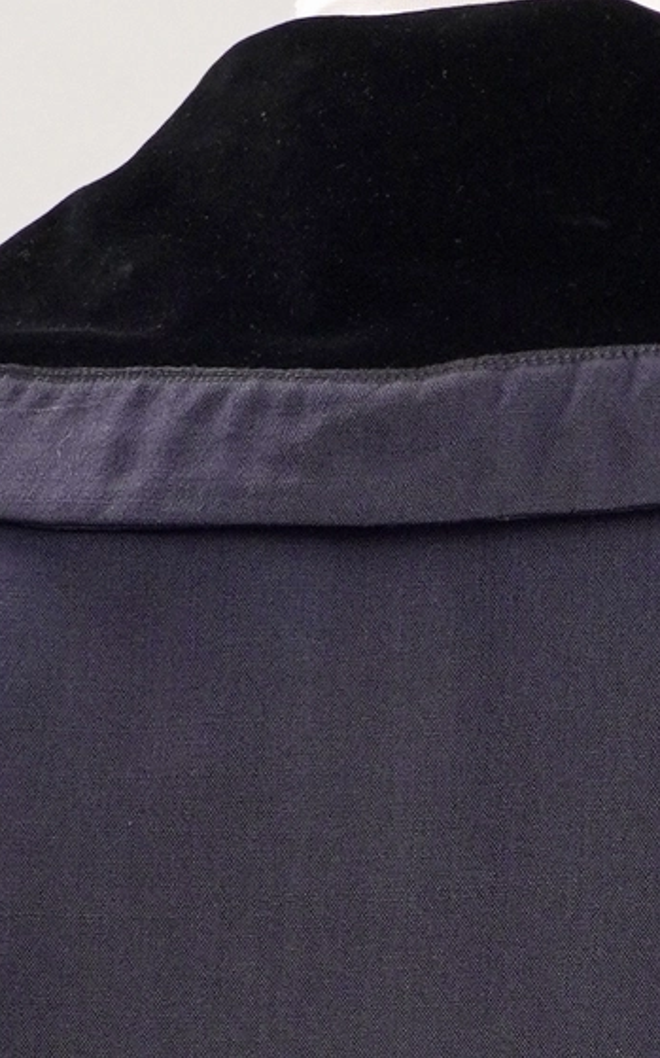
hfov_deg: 5.2
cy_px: 2377
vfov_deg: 7.8
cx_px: 531
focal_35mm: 252
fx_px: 7258
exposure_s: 1/30
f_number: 8
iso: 320
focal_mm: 32
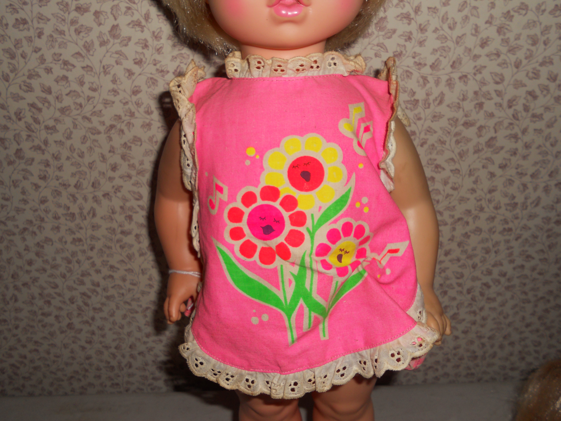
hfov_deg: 56.8
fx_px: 519
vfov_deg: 44.2
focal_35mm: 32
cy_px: 210
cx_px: 280
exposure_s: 1/25
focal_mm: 5.8
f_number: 8.8
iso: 80
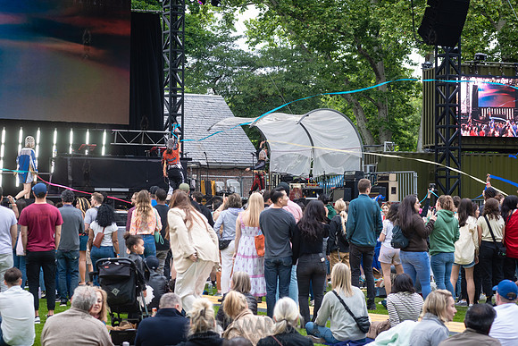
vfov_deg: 16.2
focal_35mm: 85
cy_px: 173
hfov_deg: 24.0
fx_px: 1216
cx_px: 259
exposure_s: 1/320
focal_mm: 80
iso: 640
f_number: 4
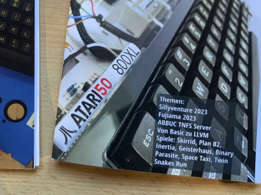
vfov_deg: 27.4
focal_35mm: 52
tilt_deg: -84.2
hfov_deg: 35.7
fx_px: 392
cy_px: 36
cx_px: 53
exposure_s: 1/60
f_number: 1.8
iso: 100
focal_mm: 3
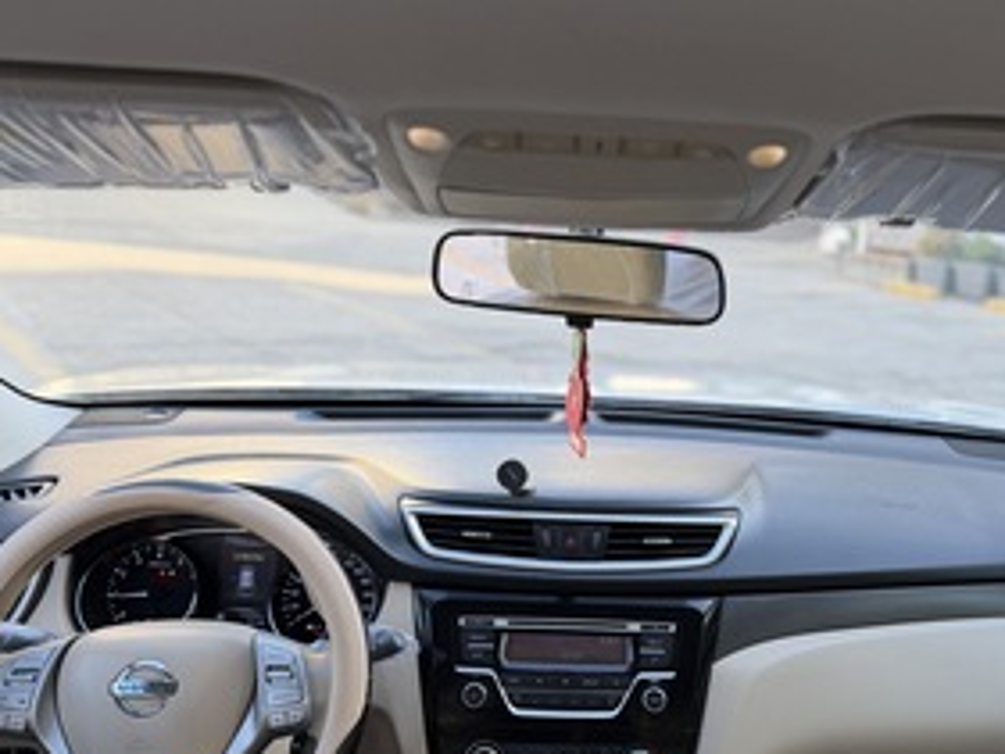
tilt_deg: -14.2
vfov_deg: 36.7
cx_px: 638
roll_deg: -3.6
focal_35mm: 39
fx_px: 1133
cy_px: 441
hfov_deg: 47.3
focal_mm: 6.76
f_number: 1.78
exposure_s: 1/222
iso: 64
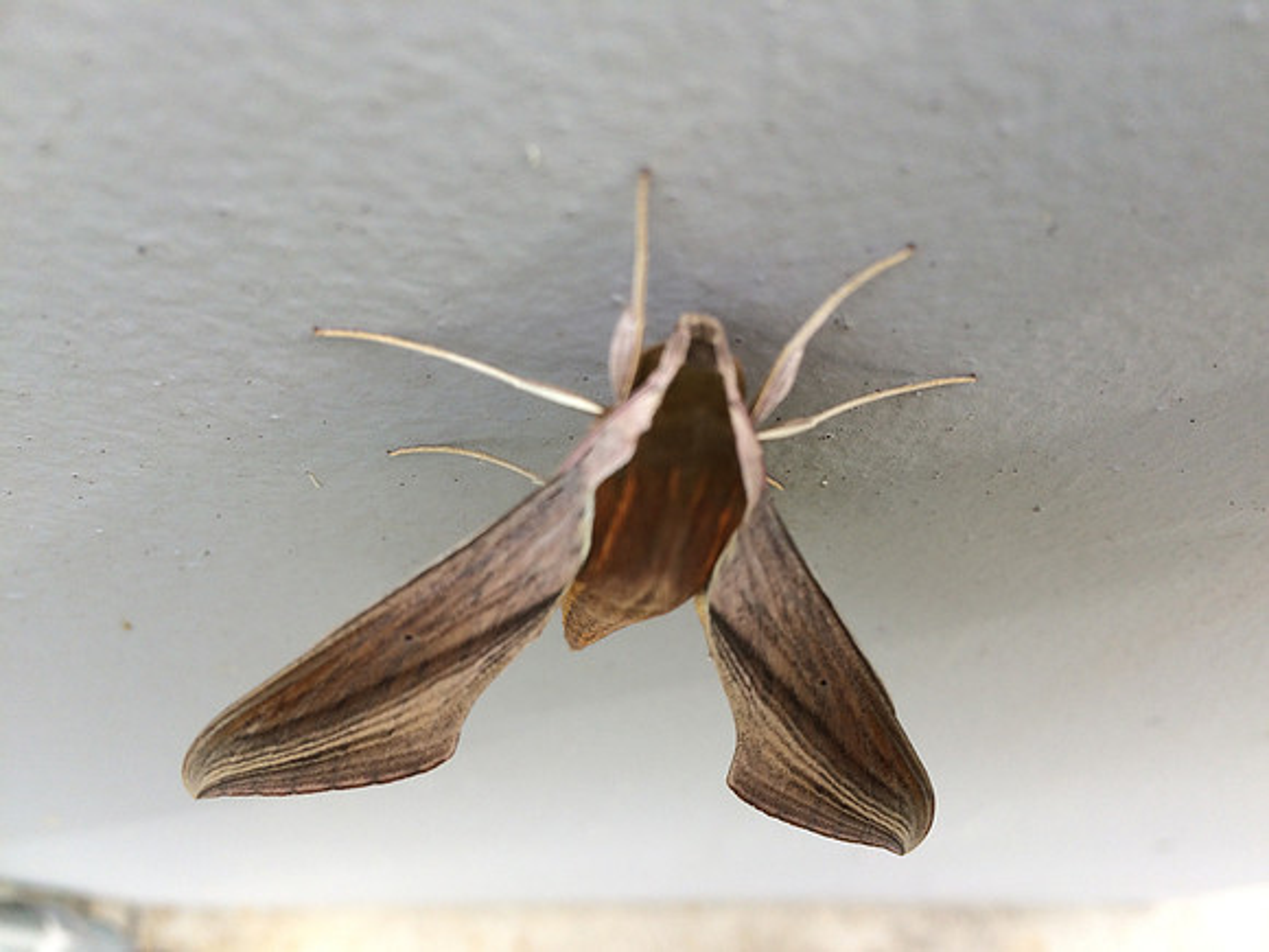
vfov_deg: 48.2
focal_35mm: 29
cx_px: 634
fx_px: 1063
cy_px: 476
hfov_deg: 61.7
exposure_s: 1/380
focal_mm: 4.15
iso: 32
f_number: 2.2
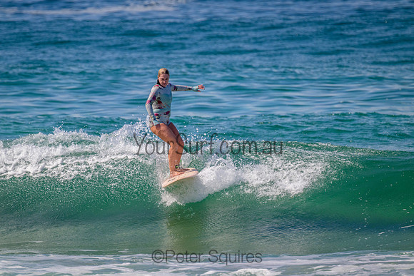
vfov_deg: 1.7
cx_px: 207
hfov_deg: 2.6
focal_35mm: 800
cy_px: 138
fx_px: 9202
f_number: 11
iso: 1250
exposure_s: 1/2000
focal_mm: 800
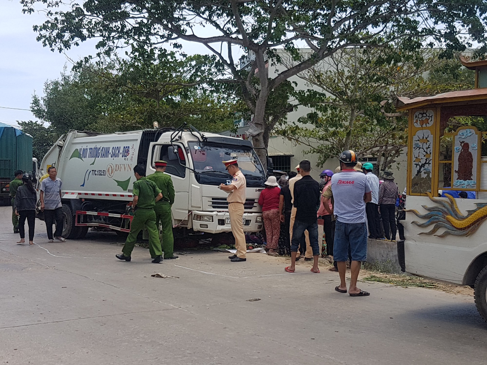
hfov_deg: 67.3
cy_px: 182
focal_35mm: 26
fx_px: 366
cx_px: 244
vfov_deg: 53.1
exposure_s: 1/1688
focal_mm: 4.2
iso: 40
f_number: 1.7
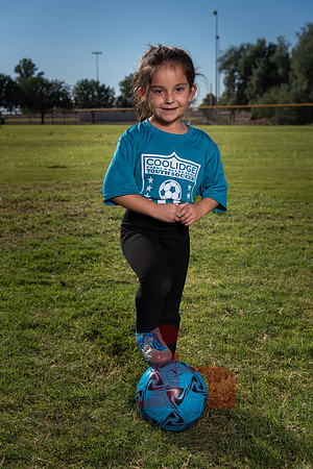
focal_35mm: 50
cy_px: 234
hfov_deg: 27.0
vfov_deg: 39.6
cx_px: 156
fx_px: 652
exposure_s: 1/1250
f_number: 5.6
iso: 100
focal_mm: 50
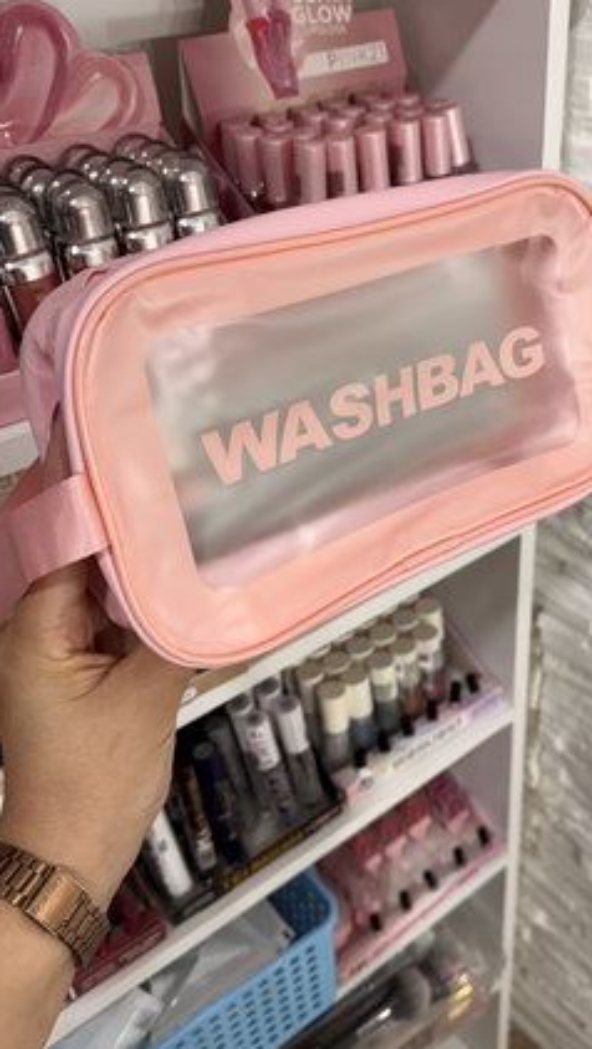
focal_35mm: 33
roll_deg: +2.1
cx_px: 415
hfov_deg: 35.2
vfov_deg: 59.4
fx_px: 919
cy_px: 483
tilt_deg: -32.3
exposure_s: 1/100
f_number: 1.78
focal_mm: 6.76
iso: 100
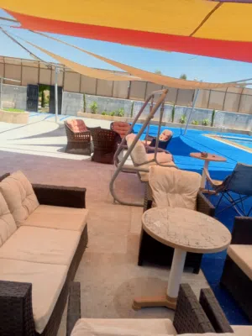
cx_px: 126
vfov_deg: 65.3
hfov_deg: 51.4
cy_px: 168
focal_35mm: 27
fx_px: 262
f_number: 1.6
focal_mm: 4.09
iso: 60
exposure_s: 1/498
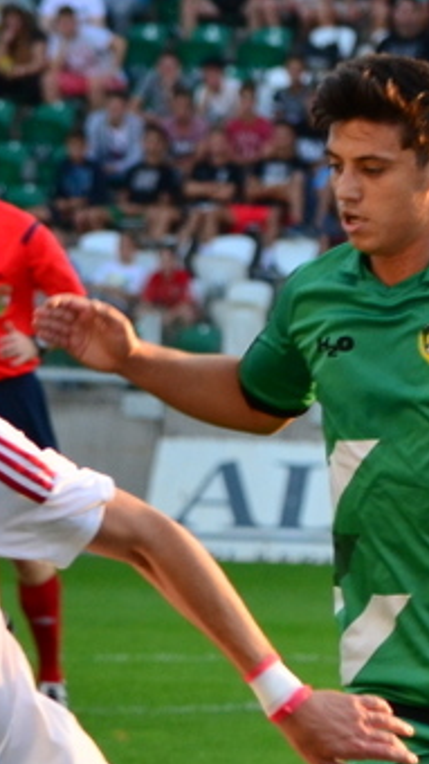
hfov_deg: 2.0
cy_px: 871
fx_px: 12551
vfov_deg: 3.5
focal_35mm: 620
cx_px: 92
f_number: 5
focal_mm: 112
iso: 640
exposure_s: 1/640
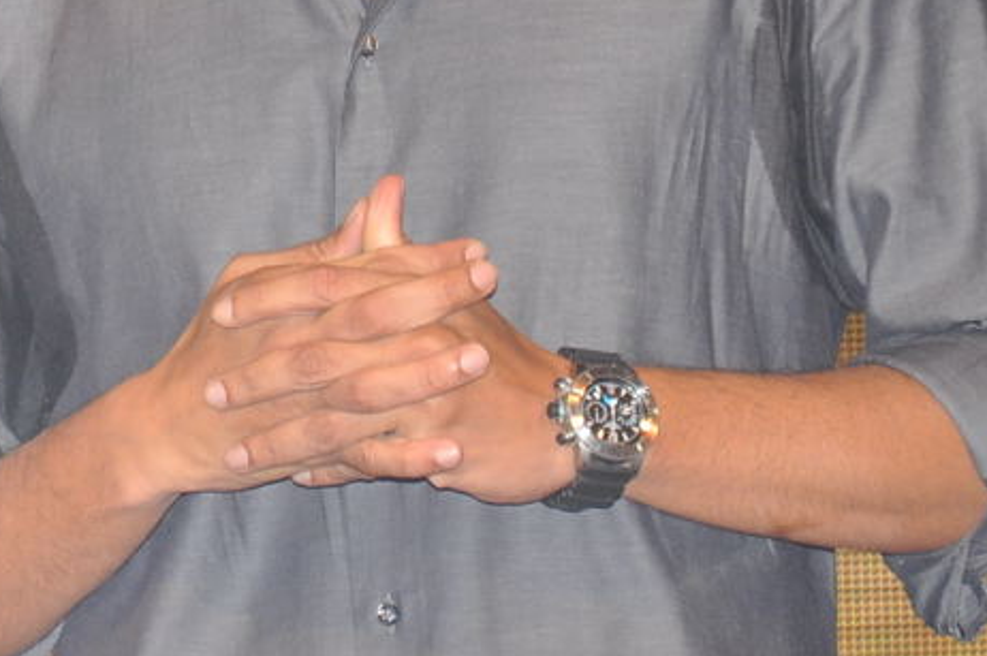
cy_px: 136
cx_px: -237
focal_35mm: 546
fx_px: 14946
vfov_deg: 2.5
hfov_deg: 3.8
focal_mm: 105
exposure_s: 1/125
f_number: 6.3
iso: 400
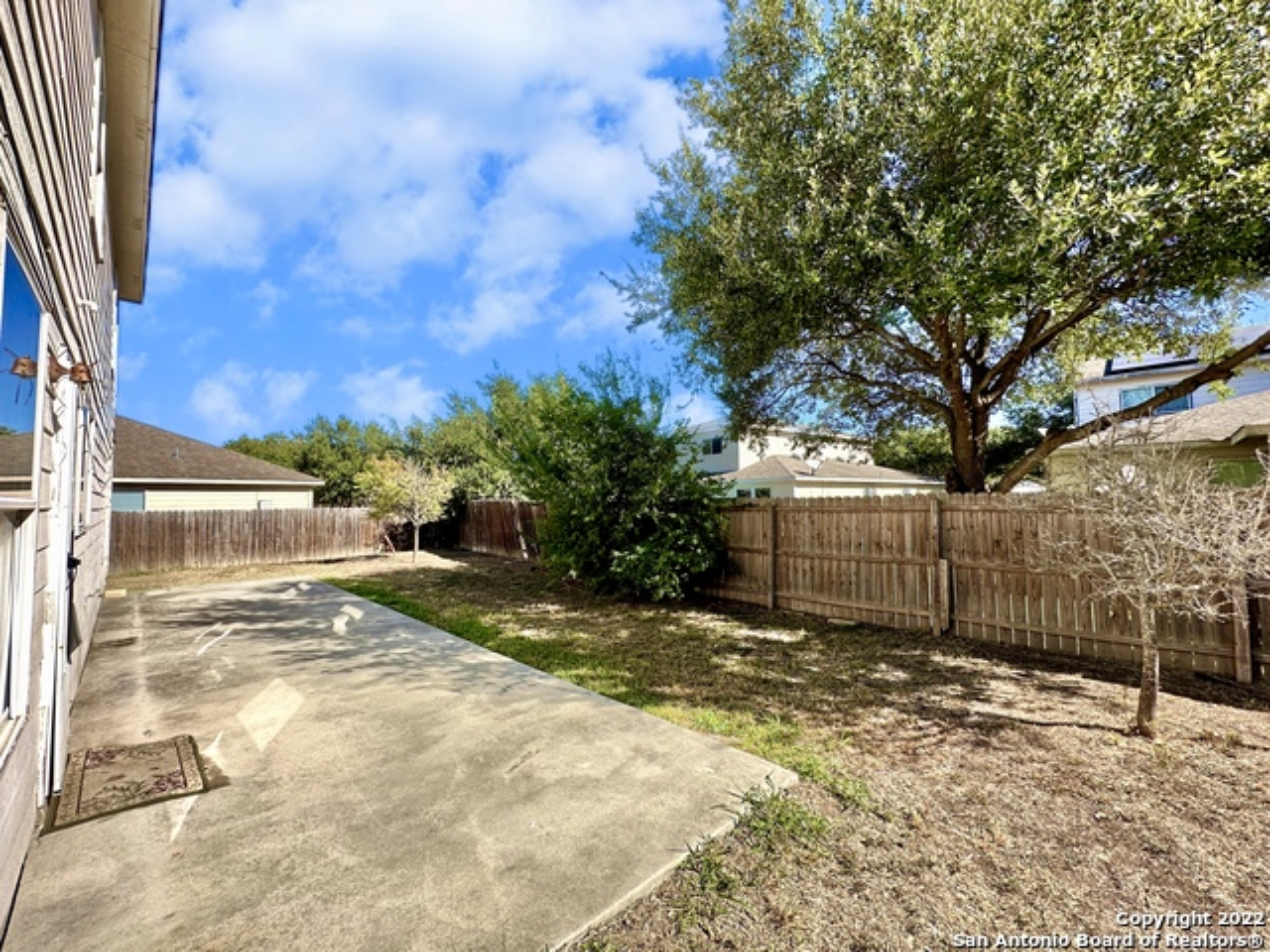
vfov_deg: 85.7
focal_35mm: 14
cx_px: 635
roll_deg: +0.7
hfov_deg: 102.1
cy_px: 476
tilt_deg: +3.5
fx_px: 514
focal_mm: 2.22
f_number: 2.2
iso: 40
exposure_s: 1/818
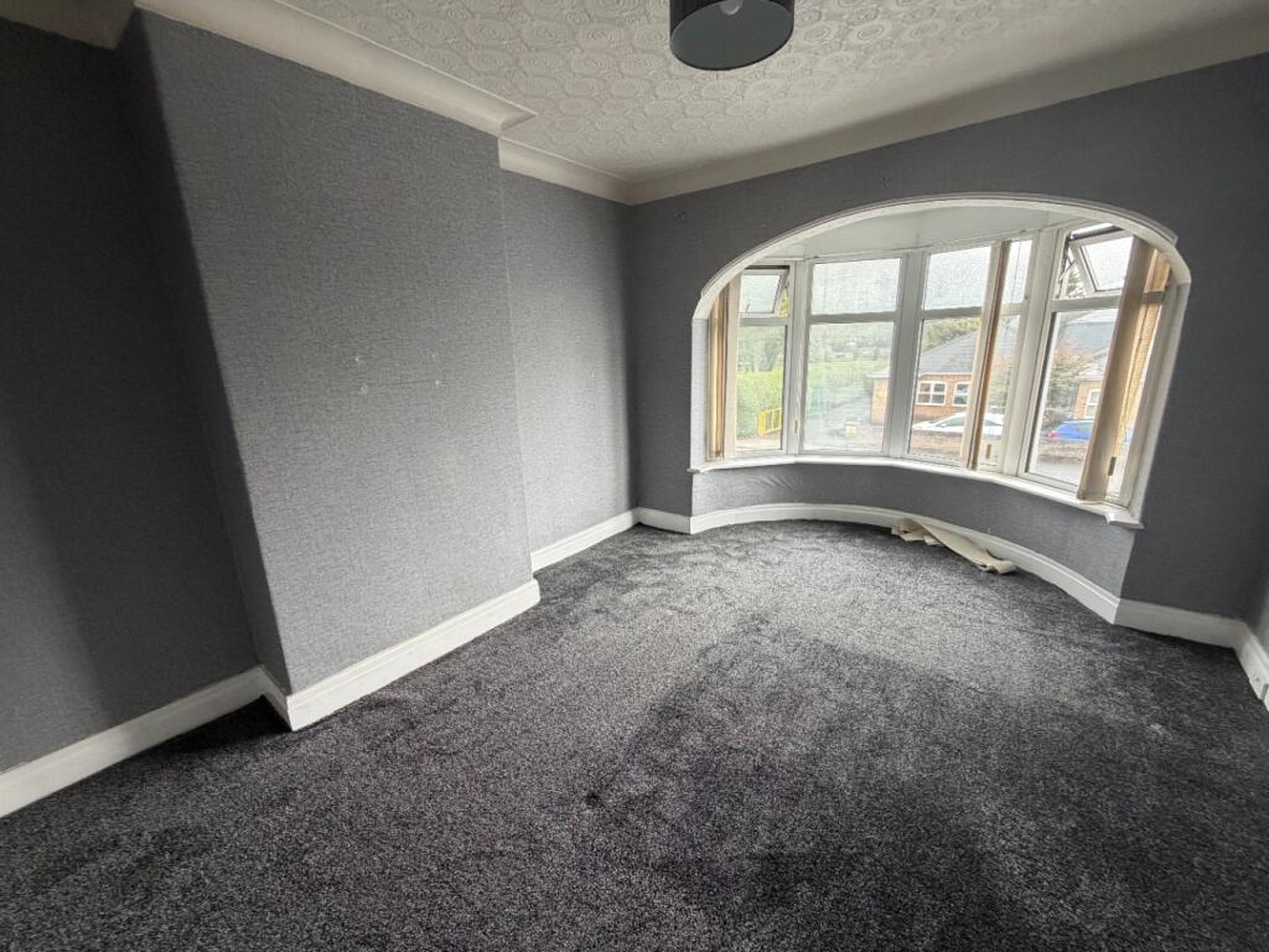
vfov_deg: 85.7
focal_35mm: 14
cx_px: 634
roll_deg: +2.4
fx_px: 513
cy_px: 476
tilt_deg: -14.8
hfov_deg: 102.1
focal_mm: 2.22
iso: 320
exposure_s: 1/121
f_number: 2.2
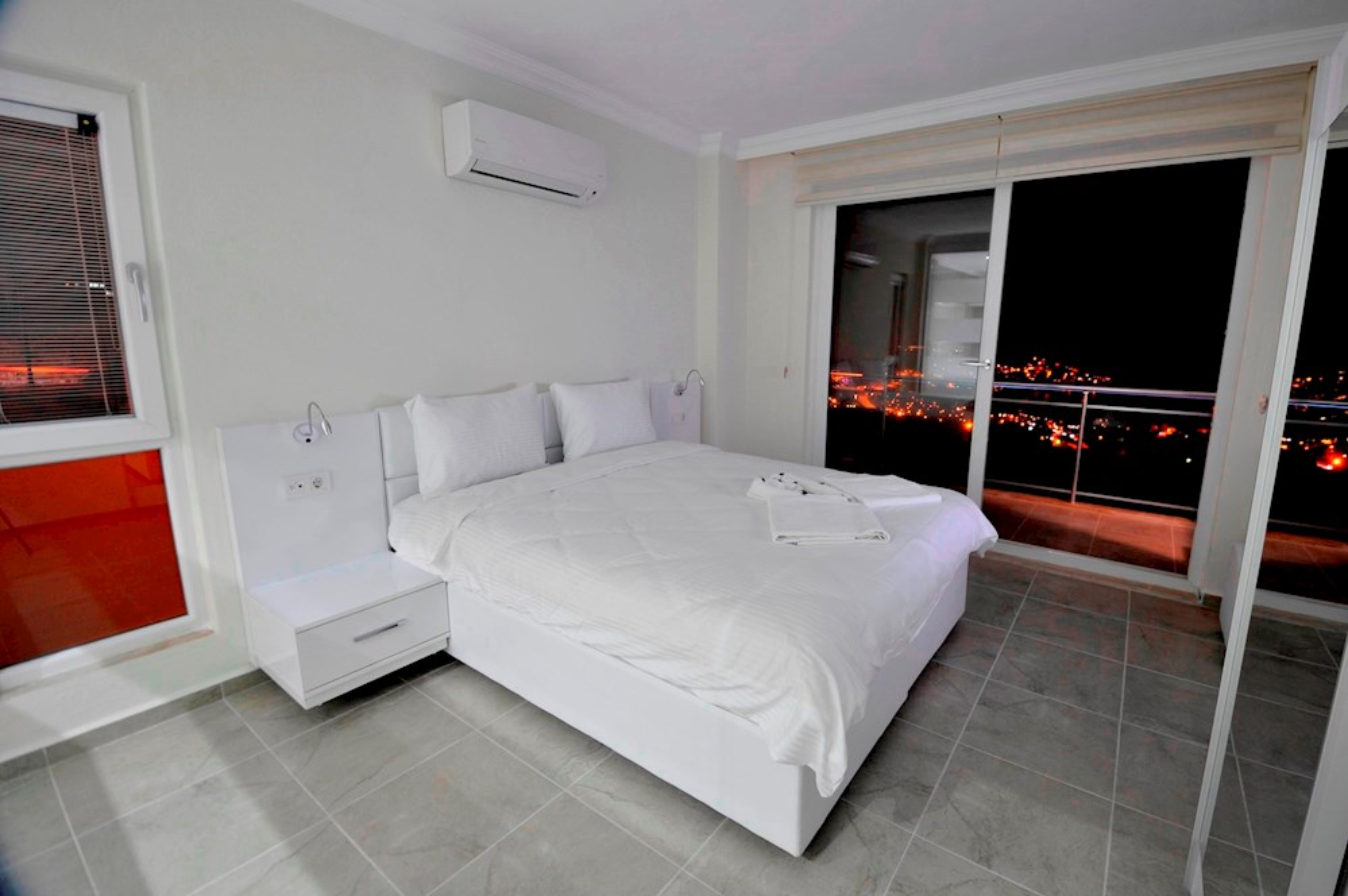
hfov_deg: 100.4
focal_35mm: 15
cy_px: 448
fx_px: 561
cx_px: 674
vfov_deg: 77.2
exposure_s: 8
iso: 200
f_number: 5.6
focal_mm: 10
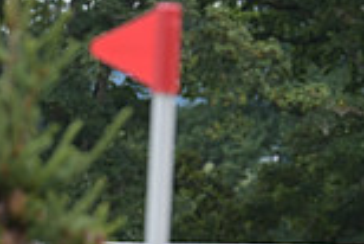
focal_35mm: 752
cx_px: 603
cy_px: 186
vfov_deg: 1.8
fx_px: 7611
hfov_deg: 2.7
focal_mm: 200
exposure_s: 1/1250
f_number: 5.6
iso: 800
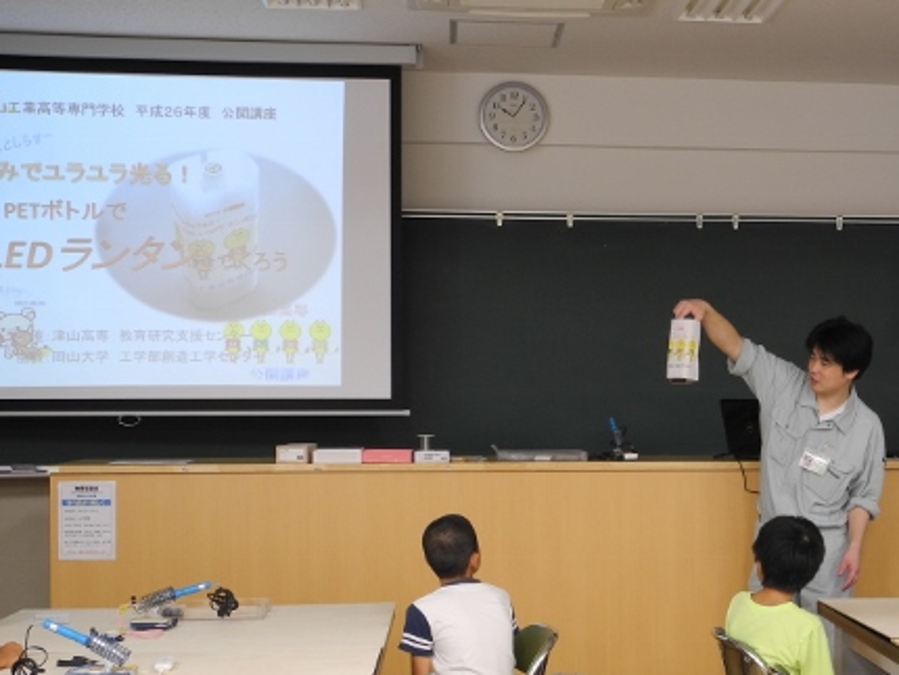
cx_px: 640
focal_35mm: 61
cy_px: 439
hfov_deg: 31.3
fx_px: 1585
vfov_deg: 24.0
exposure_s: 1/30
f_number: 3.2
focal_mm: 8.8
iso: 140
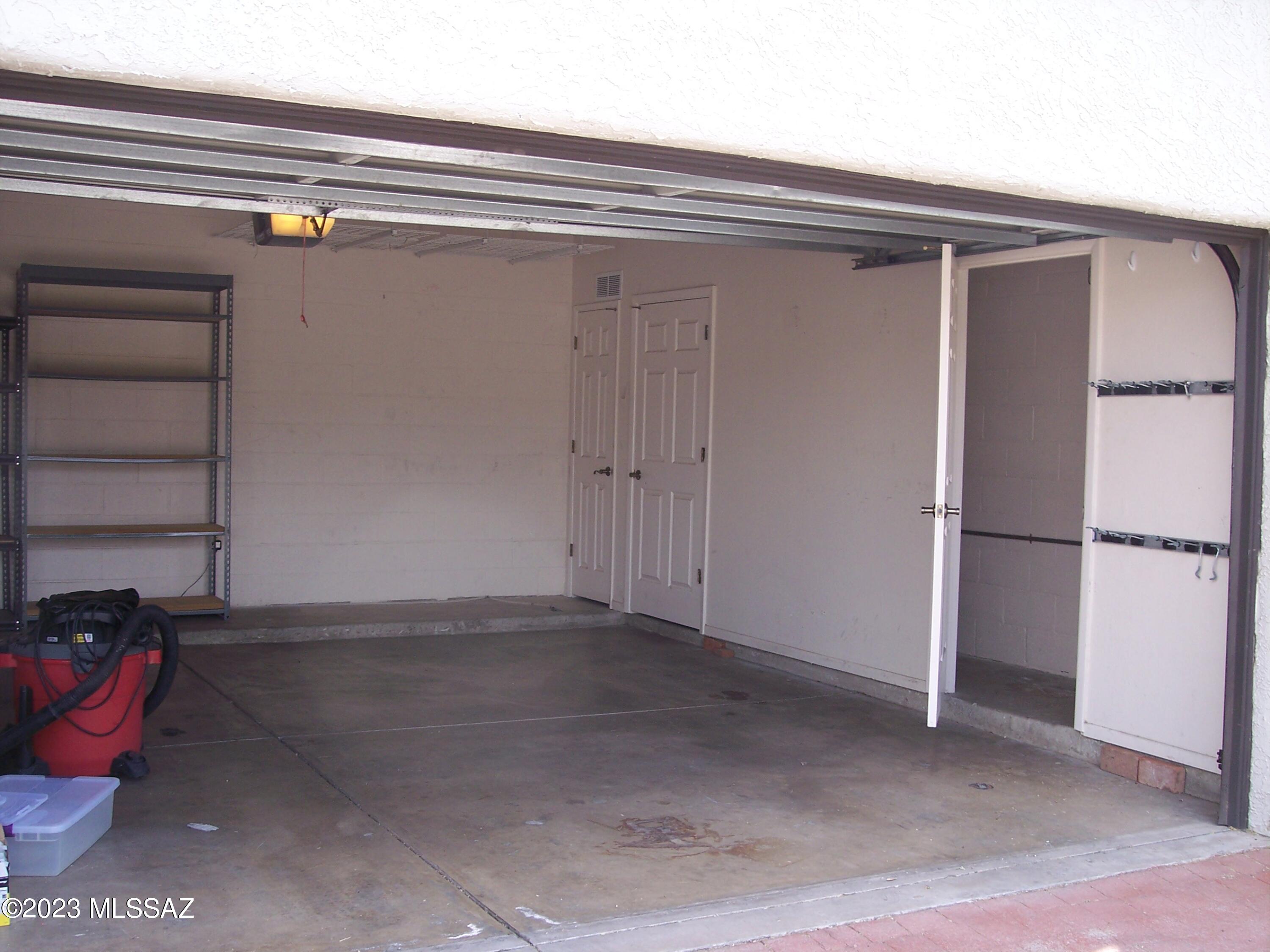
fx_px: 1431
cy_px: 476
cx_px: 635
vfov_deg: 36.8
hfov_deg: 47.9
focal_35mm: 39
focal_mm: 8
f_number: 3.4
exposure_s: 1/180
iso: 100
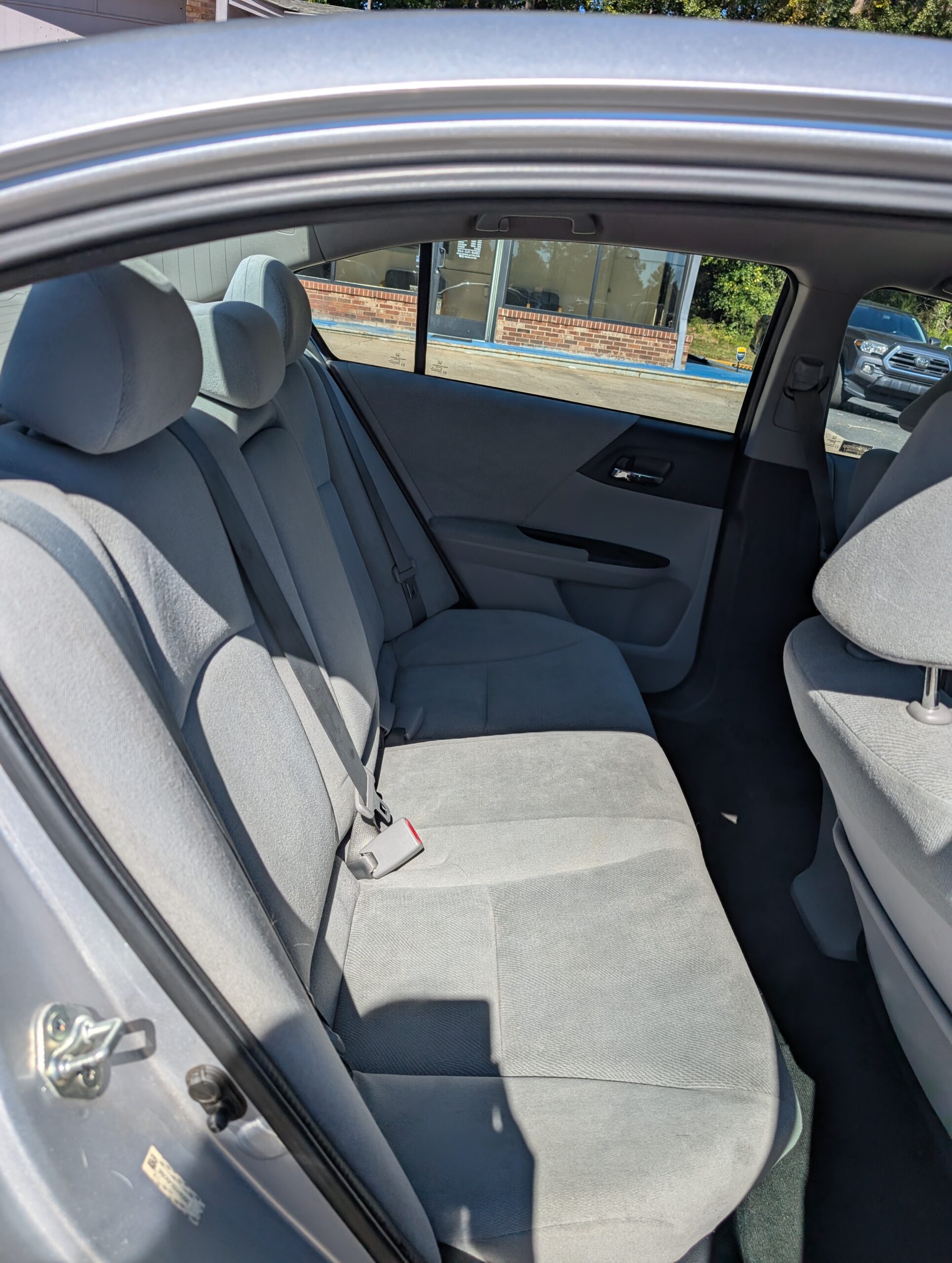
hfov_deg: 56.9
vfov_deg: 71.5
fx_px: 878
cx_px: 476
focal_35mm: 24
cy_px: 632
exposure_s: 1/1221
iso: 20
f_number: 1.68
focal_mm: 6.9
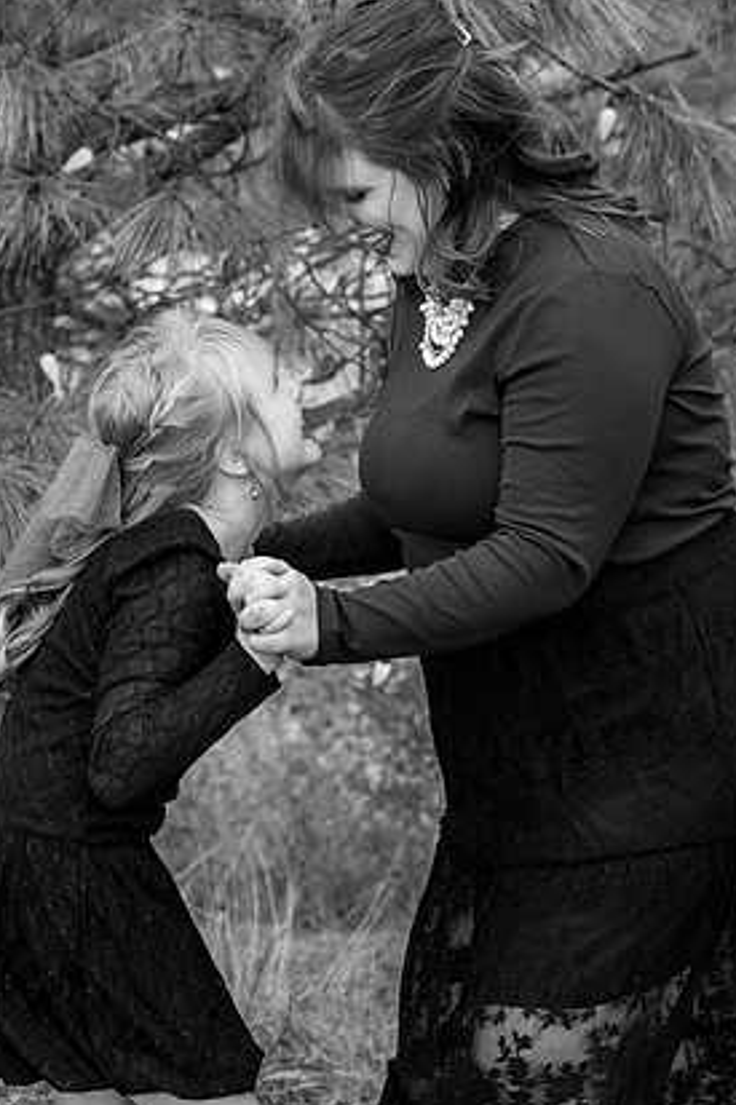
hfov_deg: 14.2
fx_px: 2946
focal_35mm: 96
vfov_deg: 21.2
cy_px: 589
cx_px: 385
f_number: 5
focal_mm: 59
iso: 400
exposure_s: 1/320
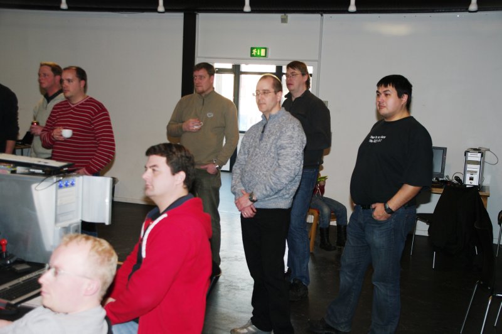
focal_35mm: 45
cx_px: 251
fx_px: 627
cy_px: 167
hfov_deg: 43.6
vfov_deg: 29.8
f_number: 4
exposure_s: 1/45
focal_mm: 30
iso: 200
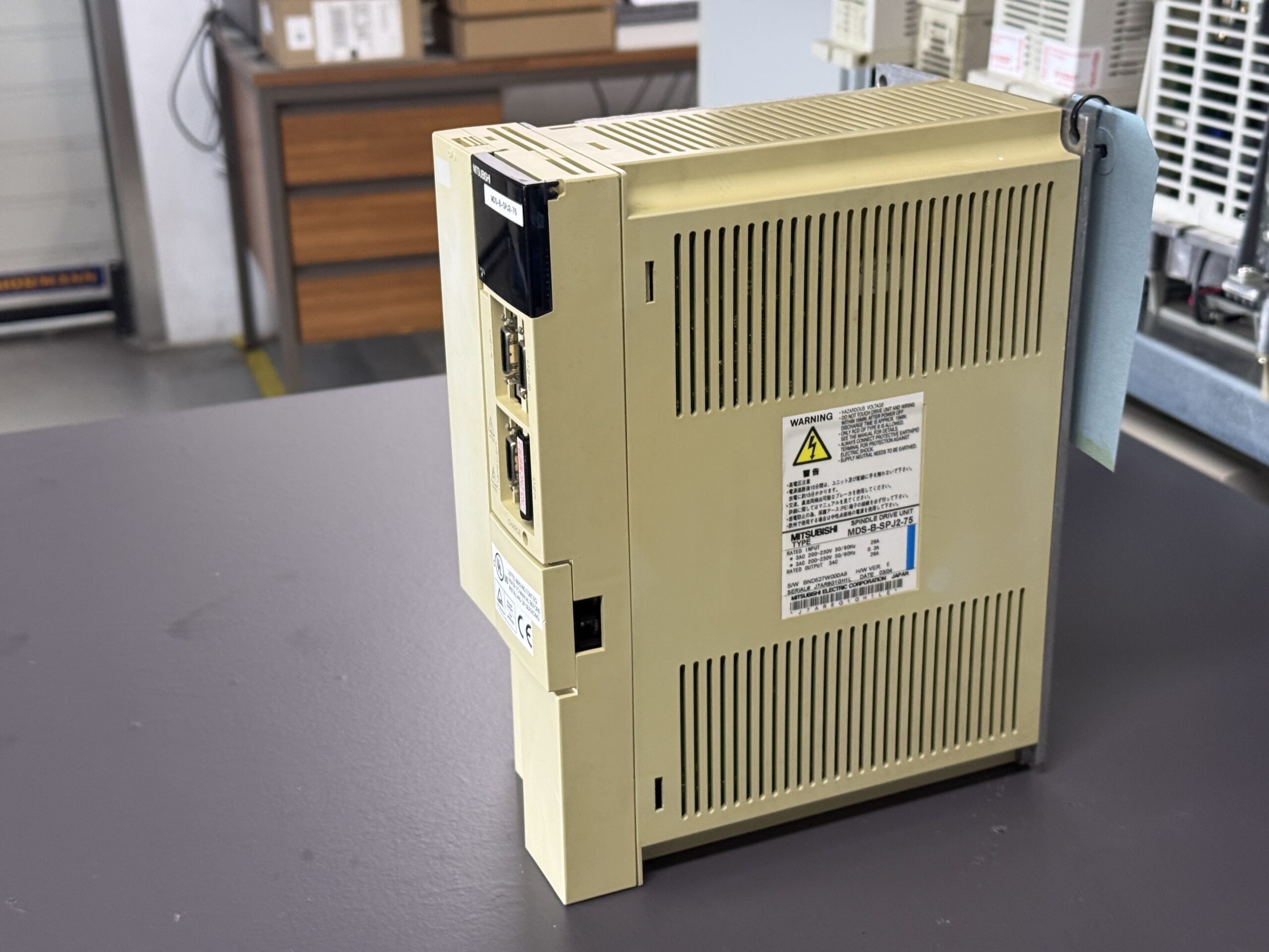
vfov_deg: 30.3
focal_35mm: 48
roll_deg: +0.8
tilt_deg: -20.6
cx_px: 634
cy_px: 476
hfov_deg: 39.7
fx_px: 1760
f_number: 1.78
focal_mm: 6.76
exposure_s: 1/50
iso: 160
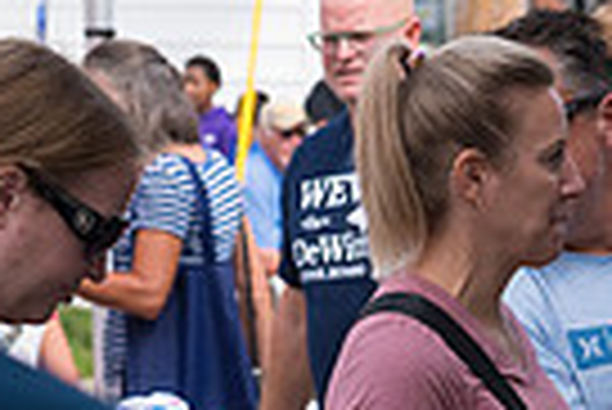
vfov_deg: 3.5
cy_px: 471
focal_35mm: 391
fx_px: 6654
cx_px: 558
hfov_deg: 5.3
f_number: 6.3
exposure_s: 1/1000
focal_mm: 92
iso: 640
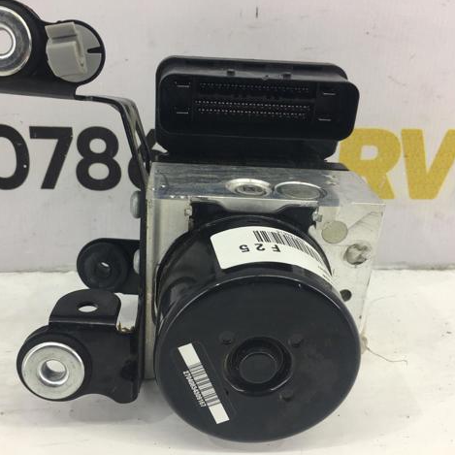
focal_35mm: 35
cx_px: 200
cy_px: 230
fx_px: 520
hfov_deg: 47.1
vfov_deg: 47.2
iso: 32
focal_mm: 4.15
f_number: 2.2
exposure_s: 1/50
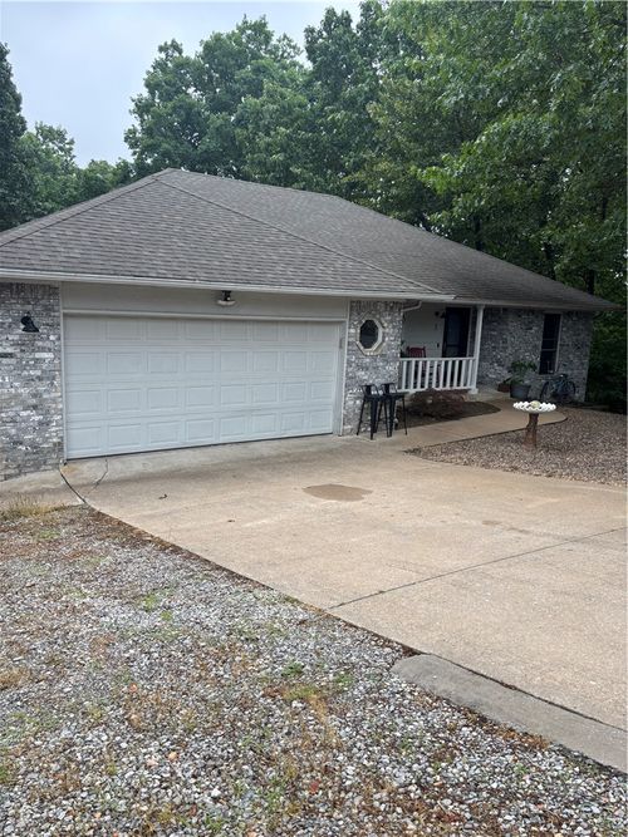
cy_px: 418
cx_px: 314
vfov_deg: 67.3
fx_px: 629
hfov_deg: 53.0
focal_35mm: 26
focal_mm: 5.96
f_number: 1.6
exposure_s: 1/769
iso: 50
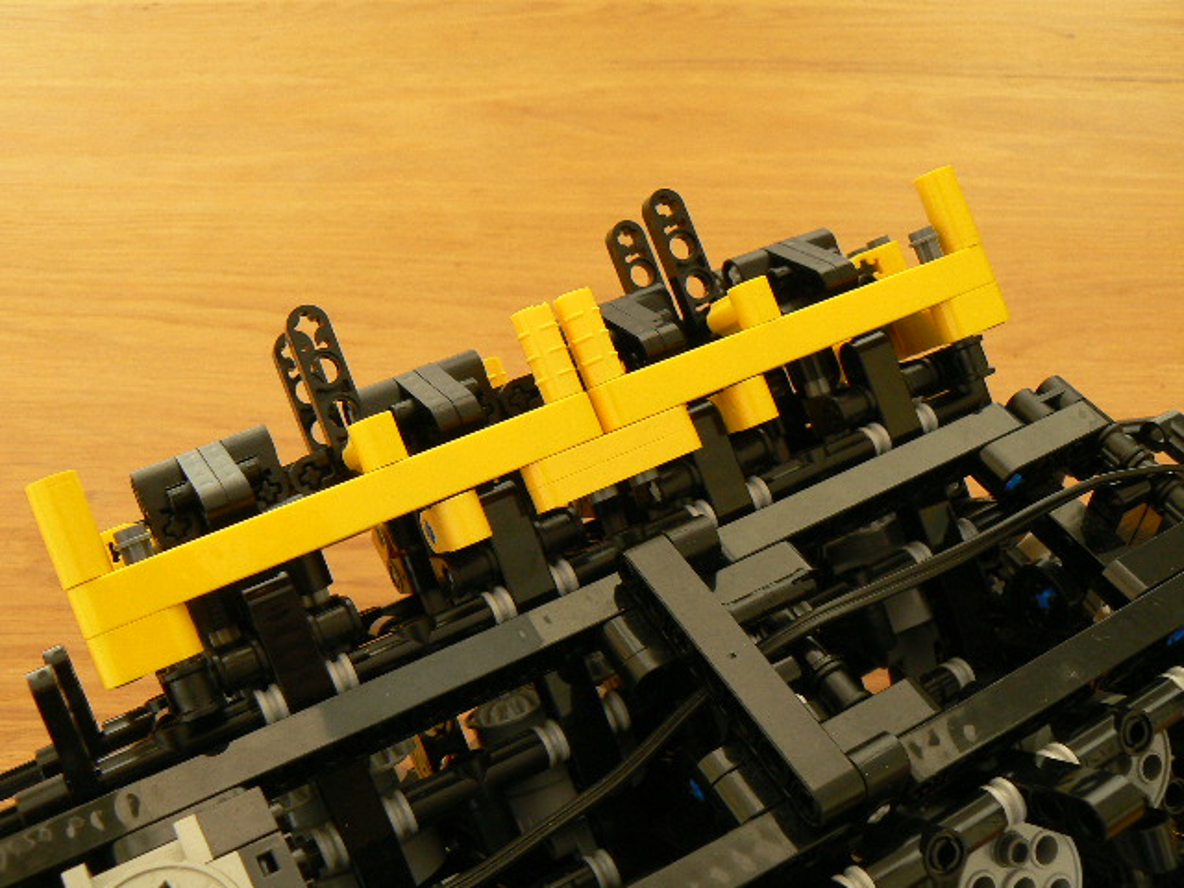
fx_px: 1231
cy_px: 444
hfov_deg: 51.4
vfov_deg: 39.7
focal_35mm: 36
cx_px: 592
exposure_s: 1/1.3
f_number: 4
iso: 100
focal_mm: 6
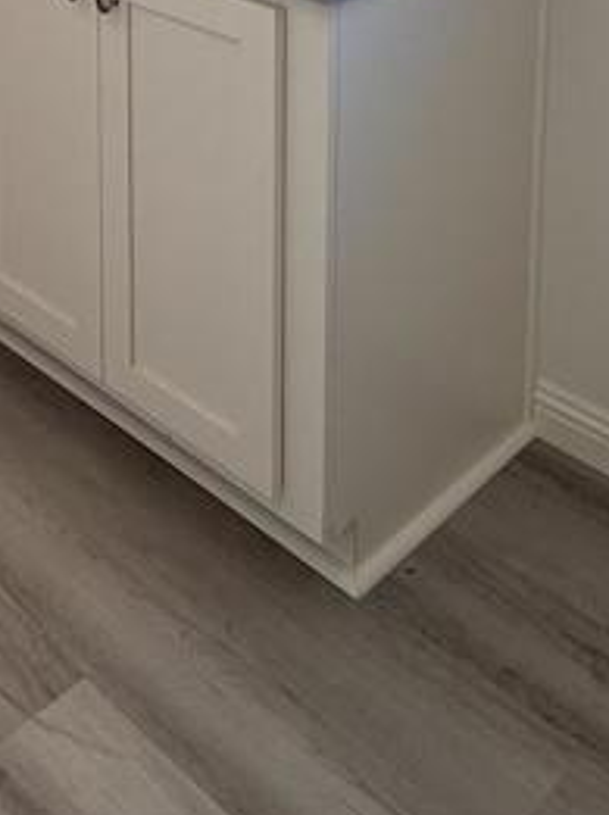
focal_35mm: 55
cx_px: 47
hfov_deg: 25.6
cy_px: -290
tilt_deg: -6.3
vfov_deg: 27.9
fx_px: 1293
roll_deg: +0.9
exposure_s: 1/120
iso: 80
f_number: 2.2
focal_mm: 2.22
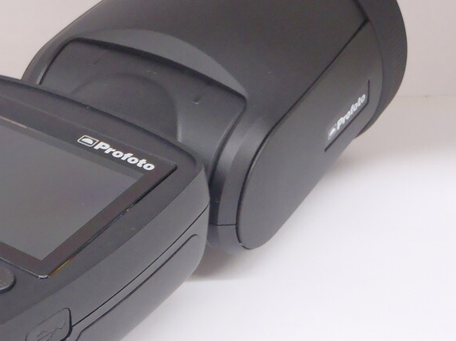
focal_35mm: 96
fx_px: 1264
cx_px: 53
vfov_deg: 15.4
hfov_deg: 20.1
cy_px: 216
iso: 200
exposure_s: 1/10
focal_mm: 8.25
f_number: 4.9
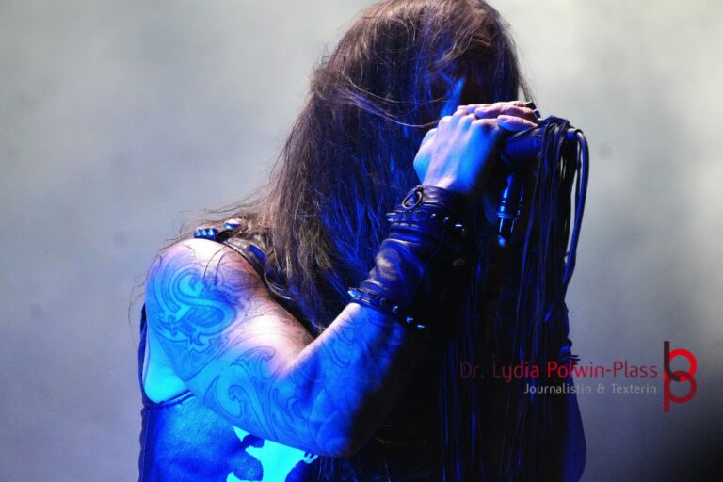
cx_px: 362
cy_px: 241
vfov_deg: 5.2
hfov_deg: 7.8
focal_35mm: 262
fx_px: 5271
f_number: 6.3
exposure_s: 1/320
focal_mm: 175
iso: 5000
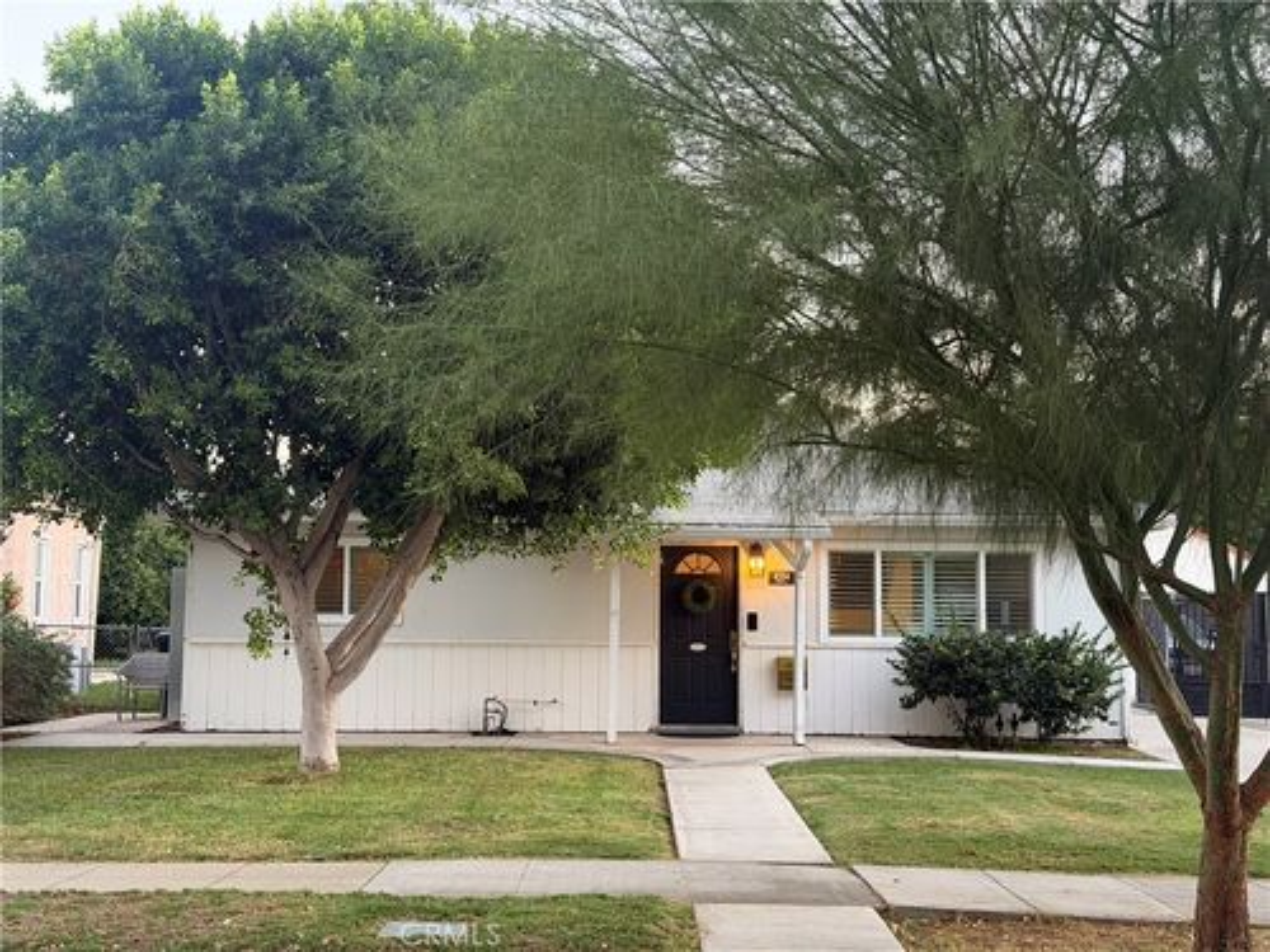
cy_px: 476
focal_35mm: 48
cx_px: 635
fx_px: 1761
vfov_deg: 30.3
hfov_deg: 39.7
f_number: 1.78
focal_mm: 6.76
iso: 200
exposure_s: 1/40
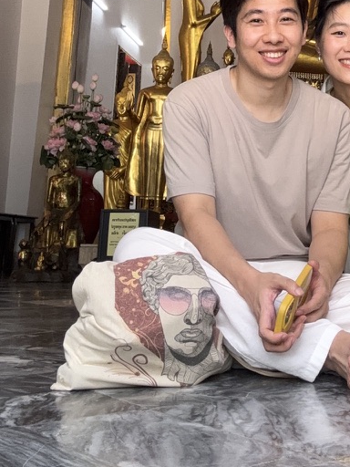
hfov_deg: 24.1
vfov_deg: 31.1
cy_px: 74
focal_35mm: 60
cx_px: 277
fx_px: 809
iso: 80
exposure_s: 1/100
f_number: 1.9
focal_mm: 2.69
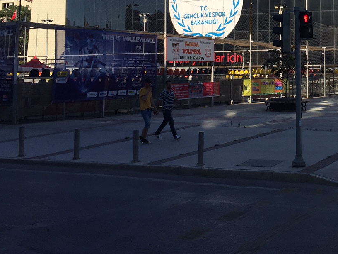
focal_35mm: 58
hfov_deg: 31.7
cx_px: 301
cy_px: 17
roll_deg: -0.5
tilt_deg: +4.5
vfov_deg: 24.4
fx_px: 566
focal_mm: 4.15
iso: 32
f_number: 2.2
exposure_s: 1/2326
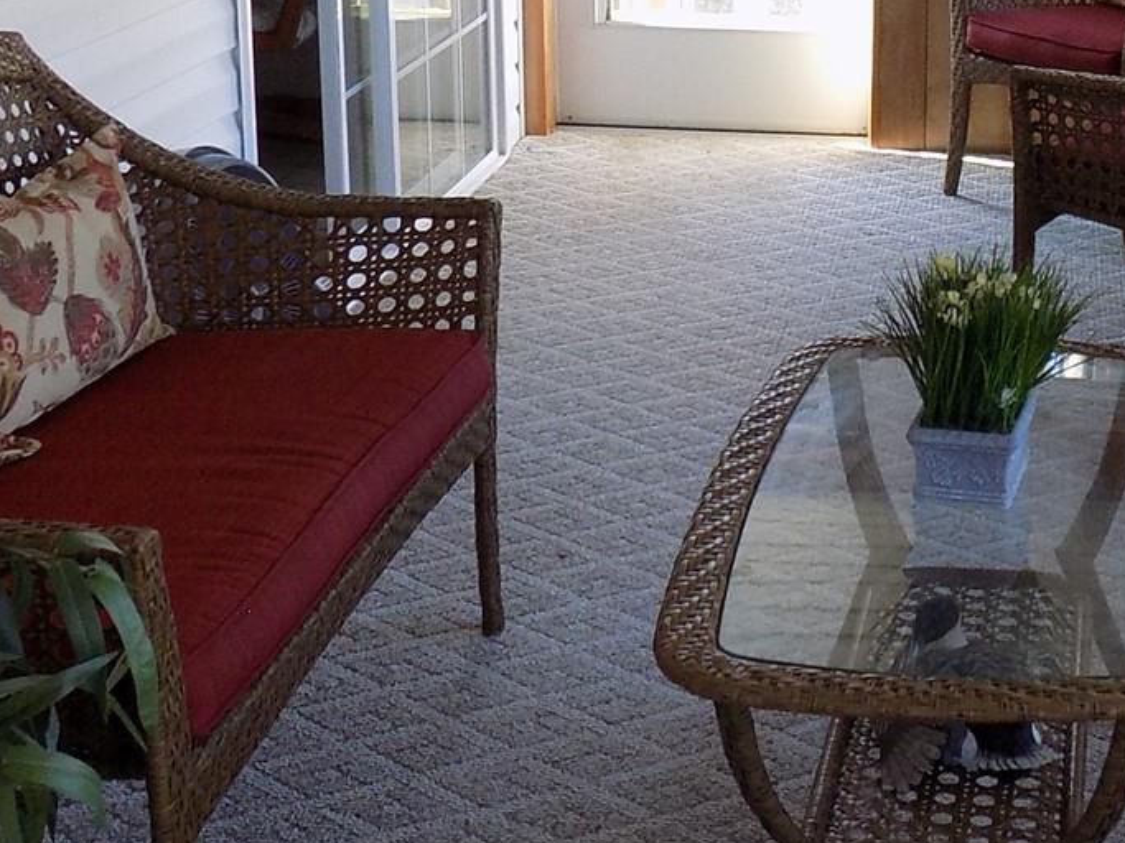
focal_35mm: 69
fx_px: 2242
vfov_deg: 20.9
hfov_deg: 27.1
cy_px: 100
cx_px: 1041
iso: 140
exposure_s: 1/30
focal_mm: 4
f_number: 3.1
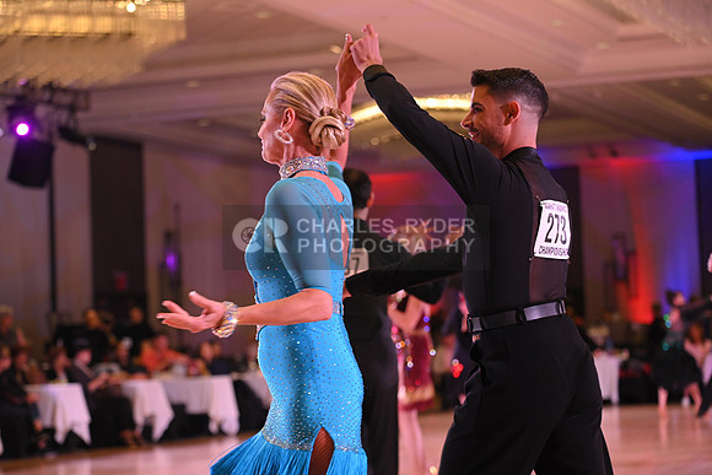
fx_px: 1879
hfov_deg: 21.5
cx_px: 356
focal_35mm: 95
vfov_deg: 14.4
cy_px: 238
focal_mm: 95
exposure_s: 1/200
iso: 1600
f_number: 4.5
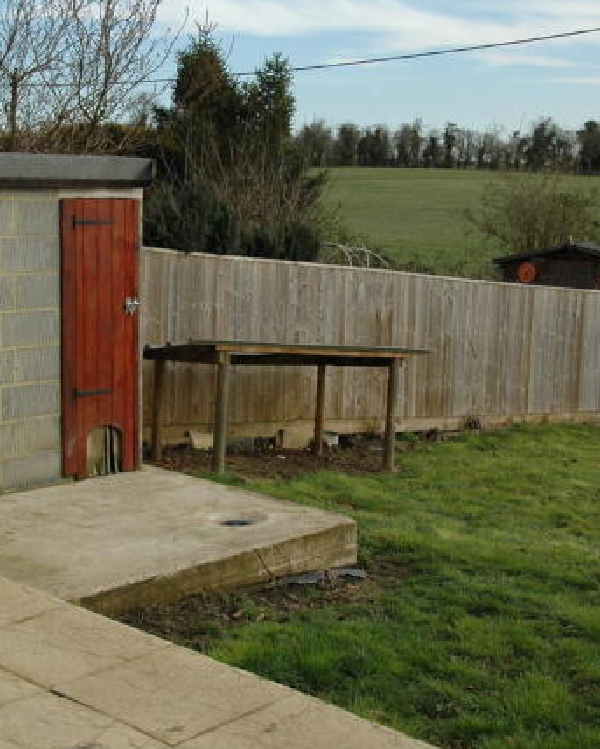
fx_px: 1242
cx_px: 173
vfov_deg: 33.6
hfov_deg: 26.9
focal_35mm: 56
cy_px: 378
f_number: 7.1
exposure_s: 1/1000
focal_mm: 26
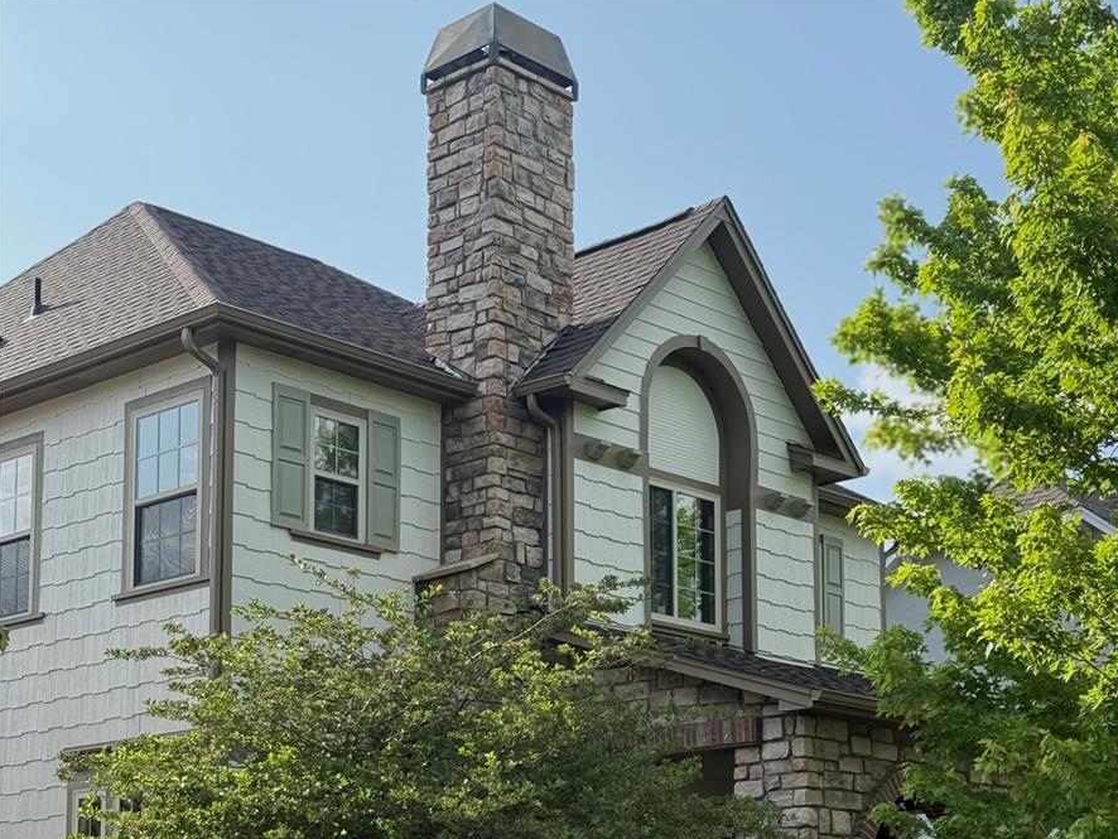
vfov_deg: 22.1
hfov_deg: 29.8
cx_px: 565
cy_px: 751
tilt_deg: +7.3
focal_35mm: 65
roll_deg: -0.4
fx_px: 2100
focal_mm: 6.76
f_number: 1.78
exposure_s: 1/1980
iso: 100
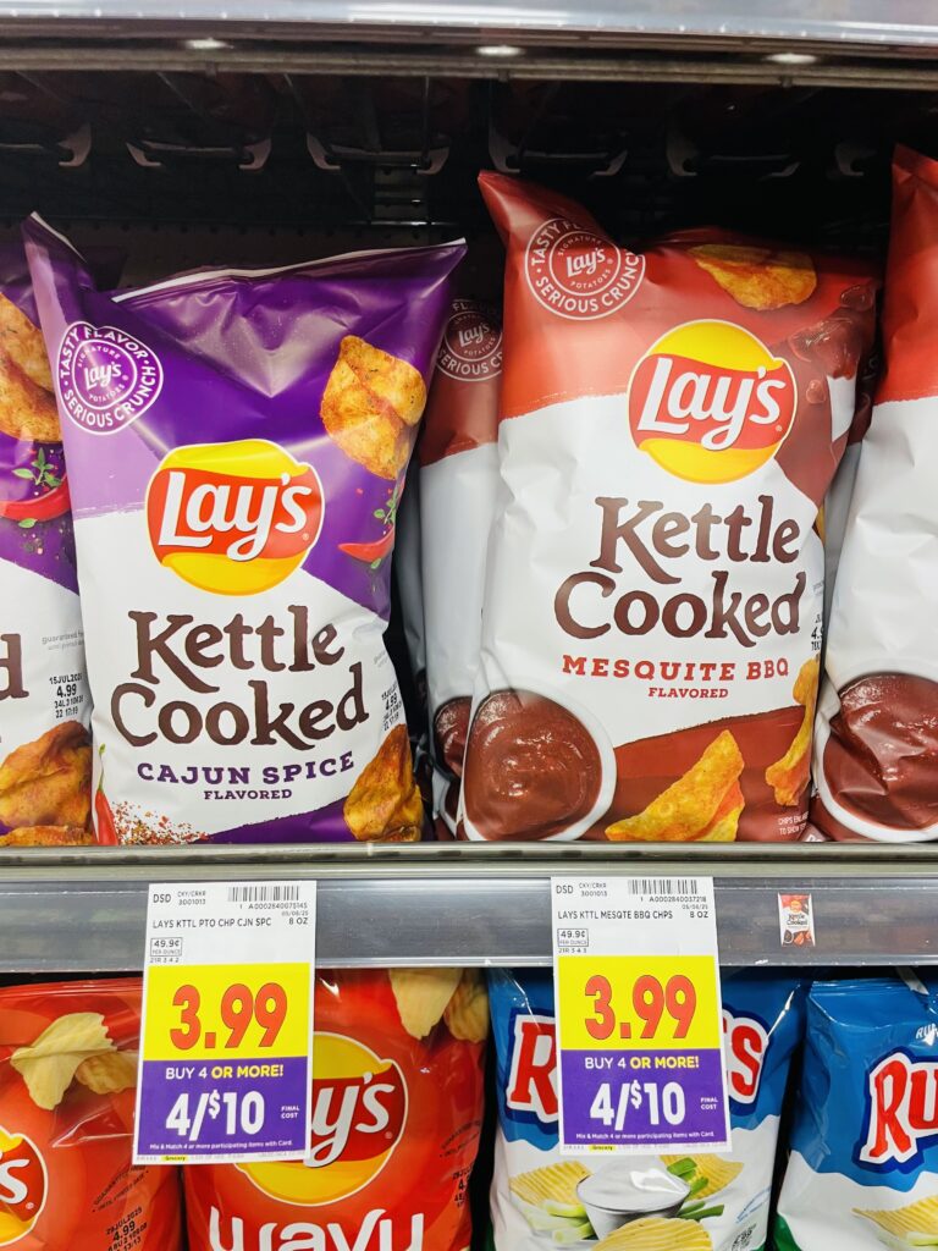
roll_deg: -0.3
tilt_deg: -17.0
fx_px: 939
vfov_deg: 67.3
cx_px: 469
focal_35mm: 26
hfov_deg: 53.1
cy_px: 626
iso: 100
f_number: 1.6
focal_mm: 4.2
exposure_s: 1/60
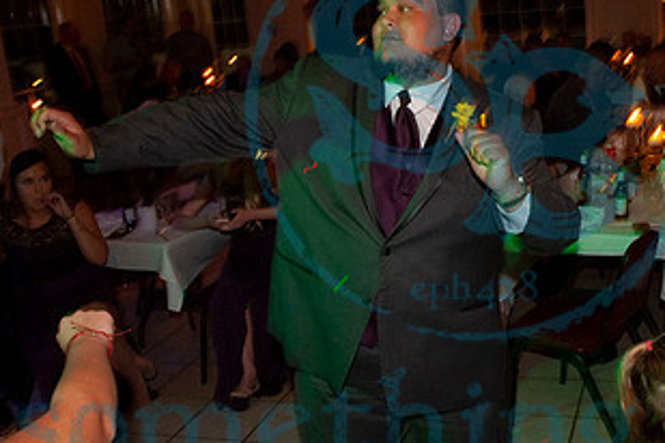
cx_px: 469
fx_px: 831
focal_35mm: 45
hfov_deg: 42.7
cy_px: 187
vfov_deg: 29.8
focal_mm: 24
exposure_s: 1/30
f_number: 10
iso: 2500
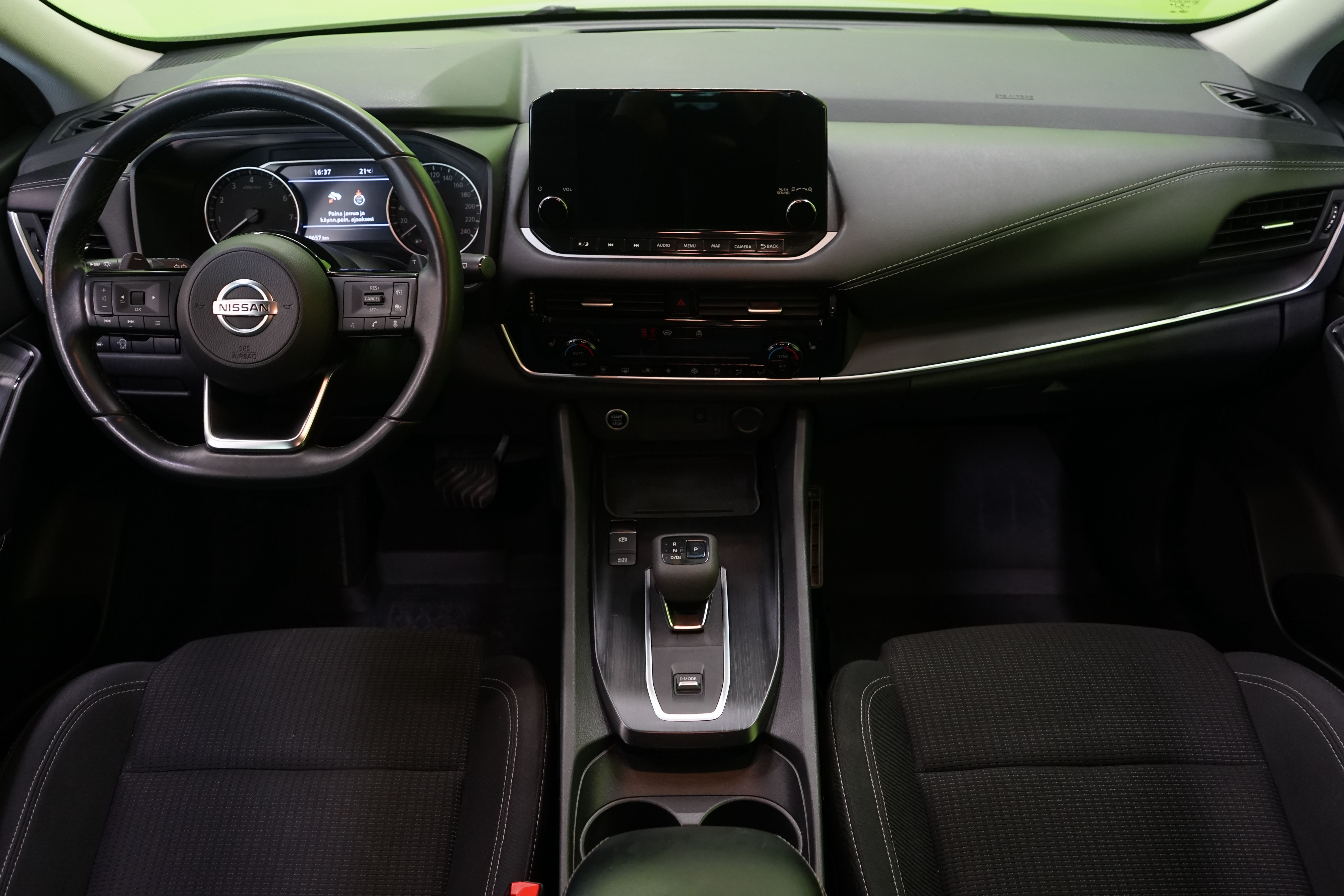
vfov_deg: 46.4
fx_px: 1045
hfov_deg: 65.5
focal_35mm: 28
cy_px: 448
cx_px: 672
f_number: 5
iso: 1000
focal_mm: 28
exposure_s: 1/20
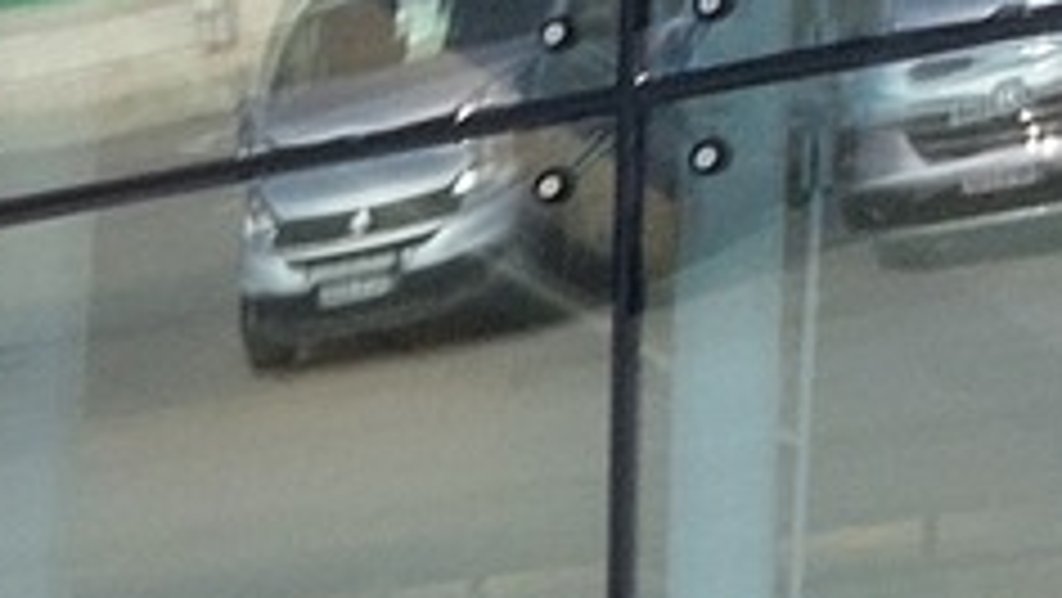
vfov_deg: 5.8
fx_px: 4987
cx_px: -2228
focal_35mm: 177
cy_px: 2500
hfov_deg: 9.3
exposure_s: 1/415
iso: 25
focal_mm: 5.23
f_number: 1.8
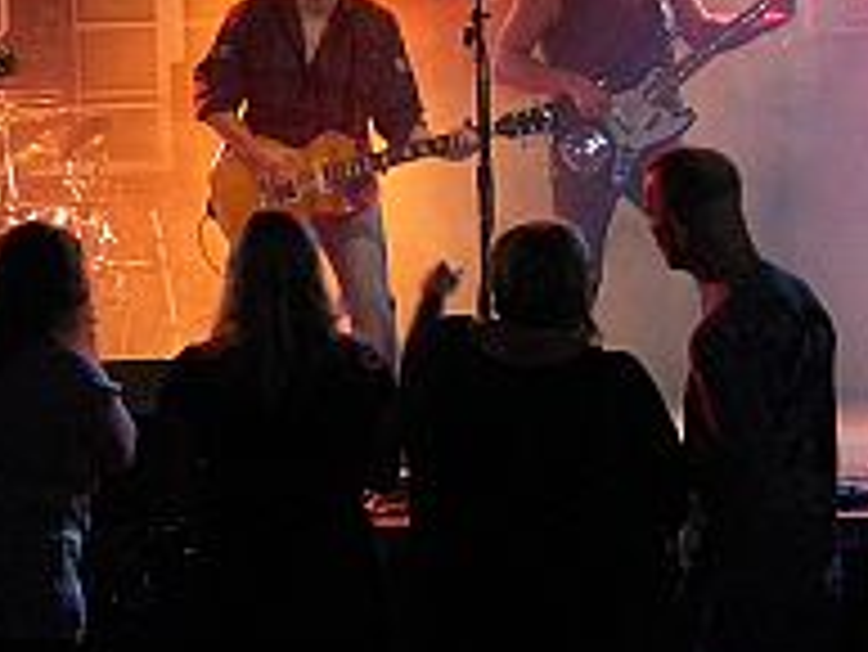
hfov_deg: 17.4
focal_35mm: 111
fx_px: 2785
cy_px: 112
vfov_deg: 13.3
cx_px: 58
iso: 400
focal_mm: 8.6
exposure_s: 1/16.5
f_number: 3.9
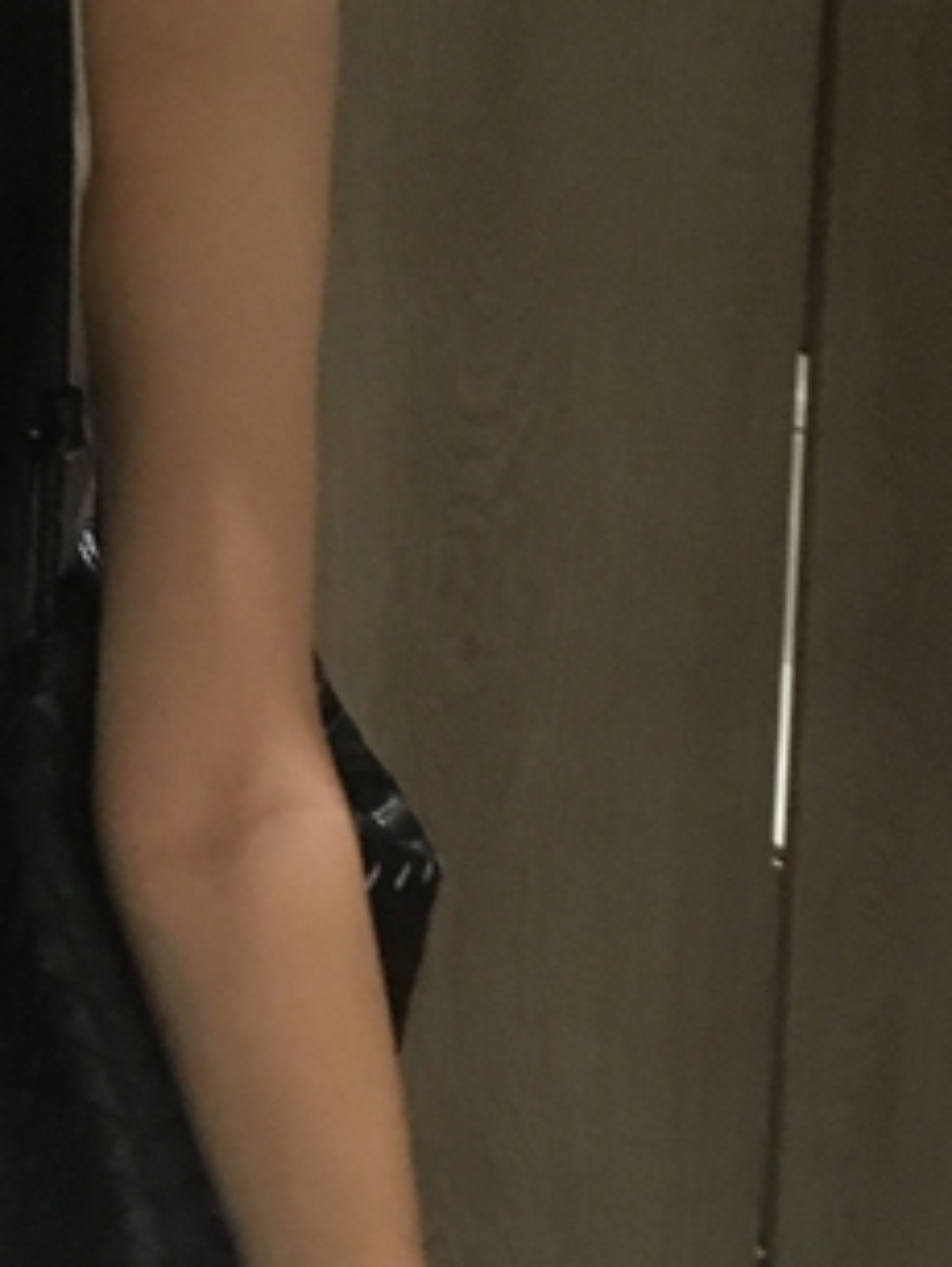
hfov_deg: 14.2
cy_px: 337
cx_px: -178
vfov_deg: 19.3
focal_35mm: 101
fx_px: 3698
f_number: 2.2
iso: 200
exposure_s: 1/30
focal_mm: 4.15
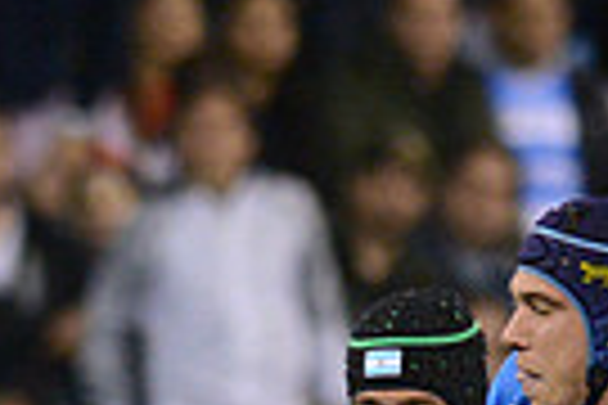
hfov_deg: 1.1
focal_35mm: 1810
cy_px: 857
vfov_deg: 0.8
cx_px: -194
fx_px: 30566
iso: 4500
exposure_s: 1/800
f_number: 4
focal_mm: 420
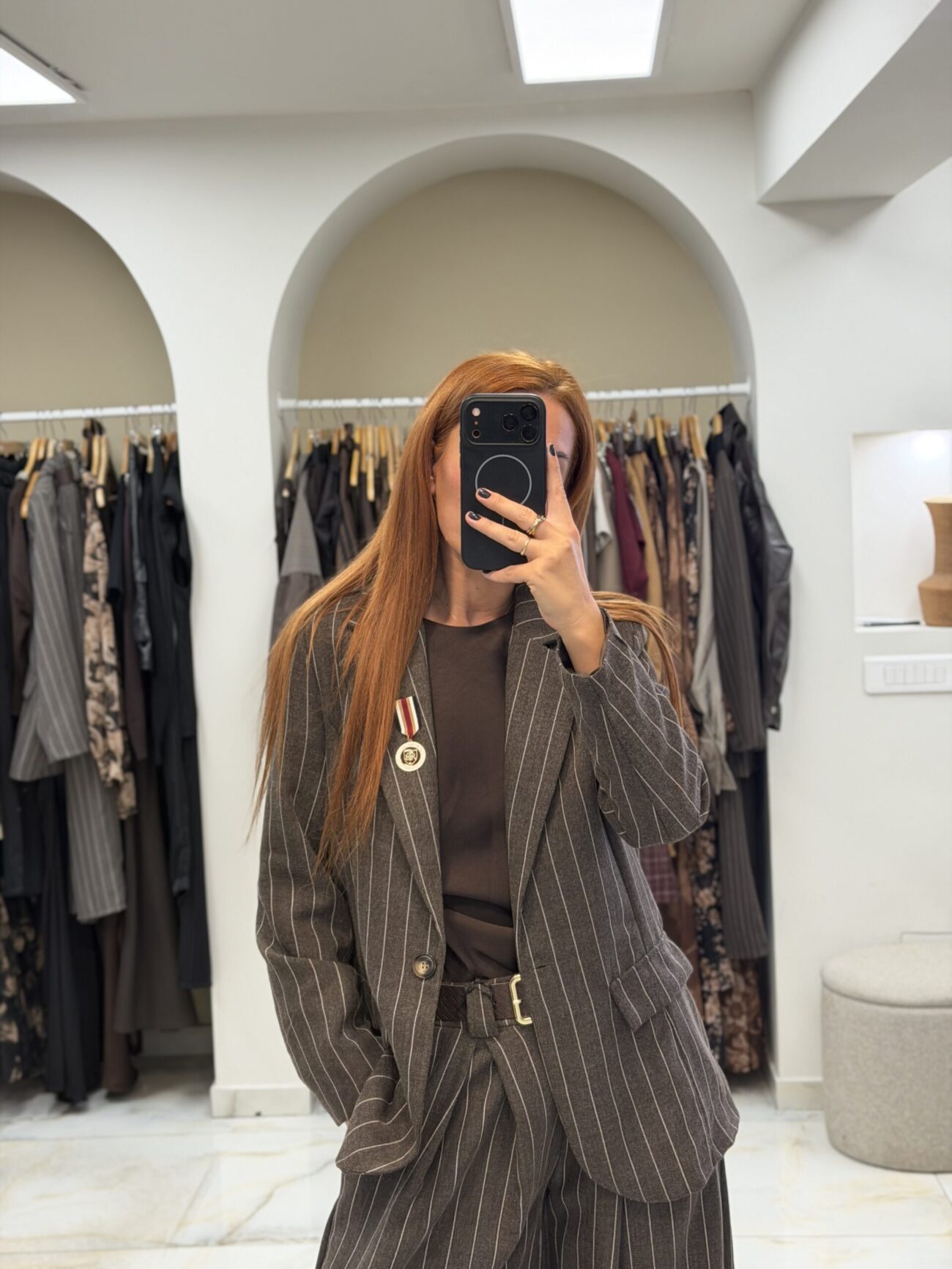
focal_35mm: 48
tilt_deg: -6.9
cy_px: 634
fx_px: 1760
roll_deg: +2.4
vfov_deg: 39.7
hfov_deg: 30.3
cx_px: 476
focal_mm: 6.76
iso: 100
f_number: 1.78
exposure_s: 1/62
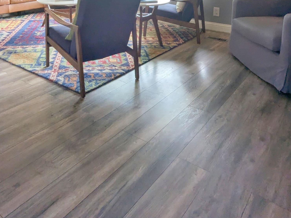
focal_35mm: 33
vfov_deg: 38.1
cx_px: 126
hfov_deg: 55.2
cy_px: -1
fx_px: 277
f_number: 2.2
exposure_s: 1/120
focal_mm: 2.35
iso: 46
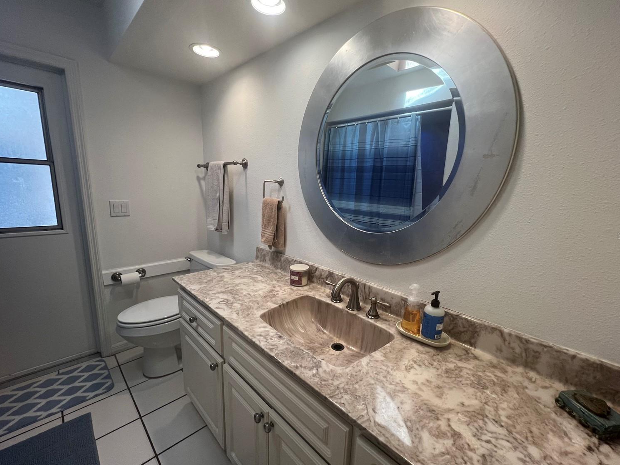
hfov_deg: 102.0
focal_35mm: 14
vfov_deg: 85.7
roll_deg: -2.3
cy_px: 235
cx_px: 323
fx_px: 251
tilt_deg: -10.8
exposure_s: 1/120
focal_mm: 1.57
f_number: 1.8
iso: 125
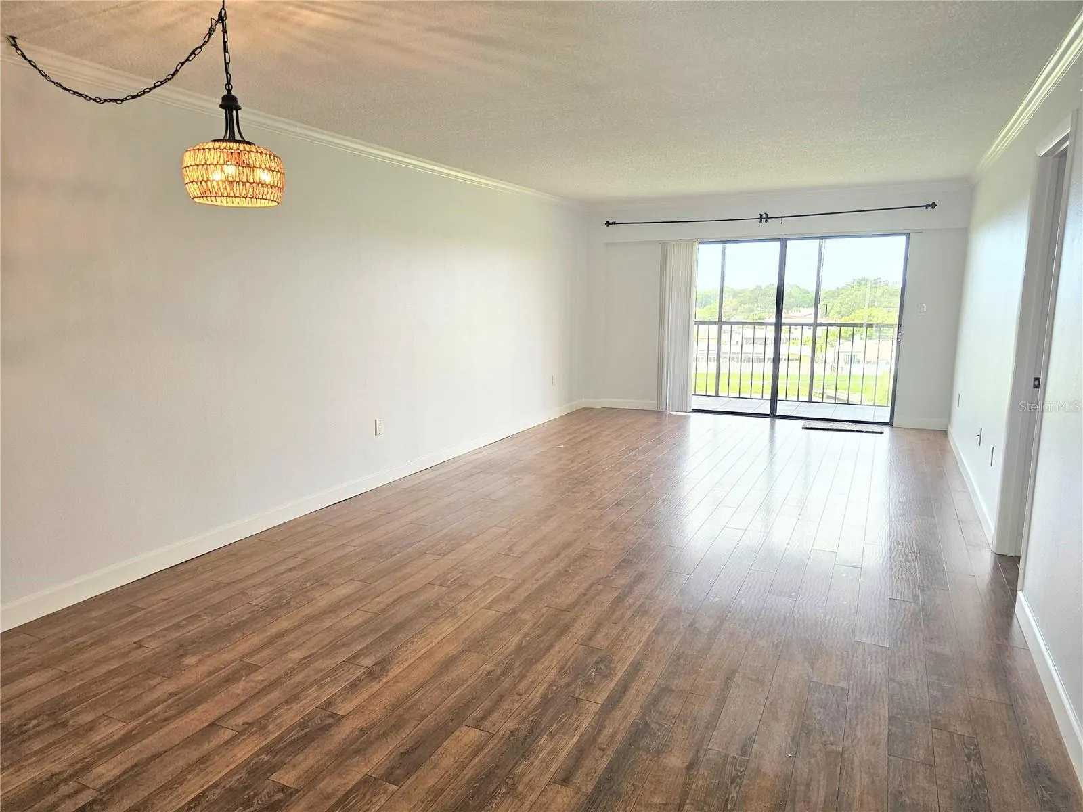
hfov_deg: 73.9
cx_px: 542
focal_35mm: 23
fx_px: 720
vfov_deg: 58.9
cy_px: 406
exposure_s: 1/180
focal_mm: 6.3
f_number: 1.7
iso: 160
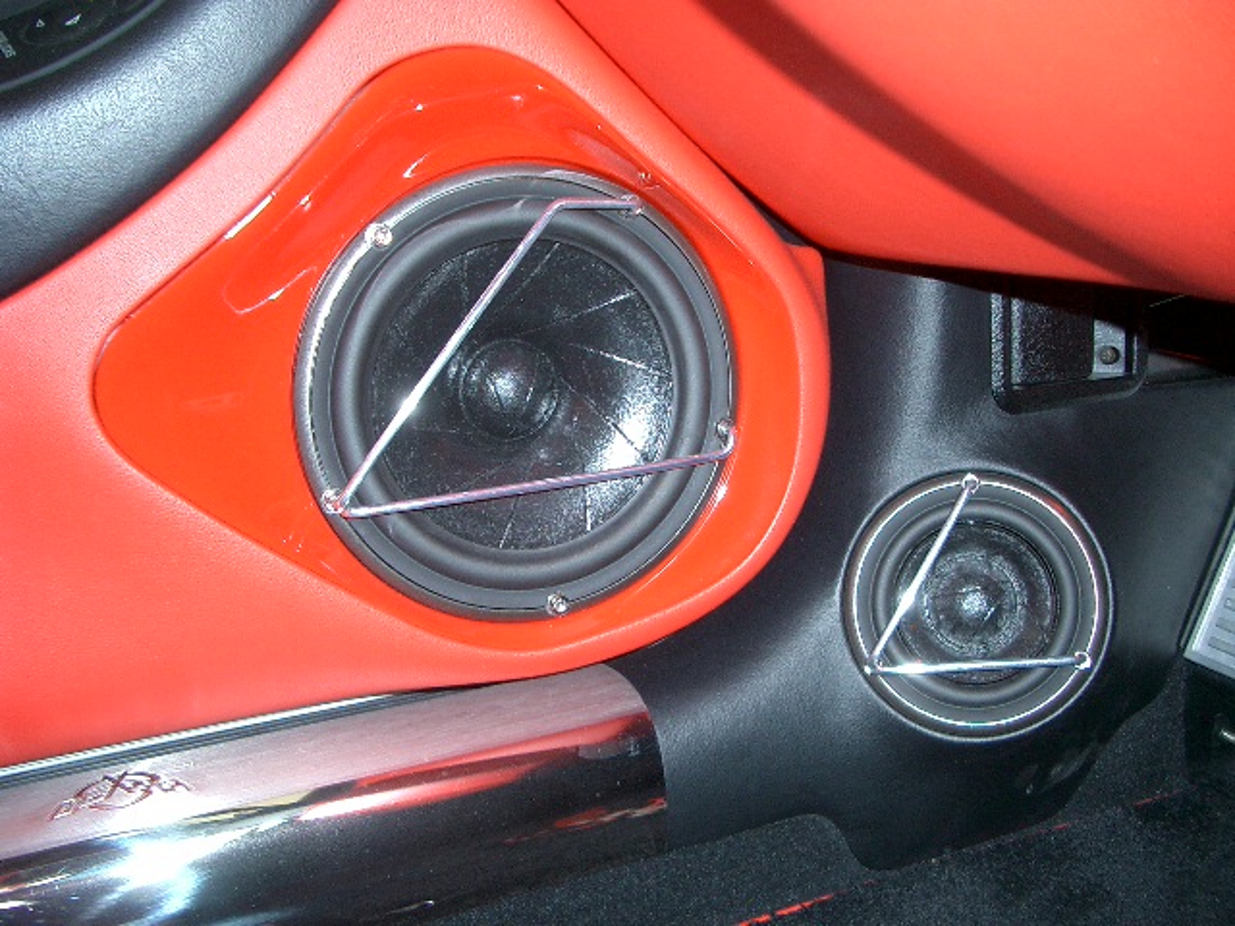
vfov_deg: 40.7
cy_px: 463
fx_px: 1249
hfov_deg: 52.6
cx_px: 618
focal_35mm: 35
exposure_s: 1/40
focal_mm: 5.8
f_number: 2.6
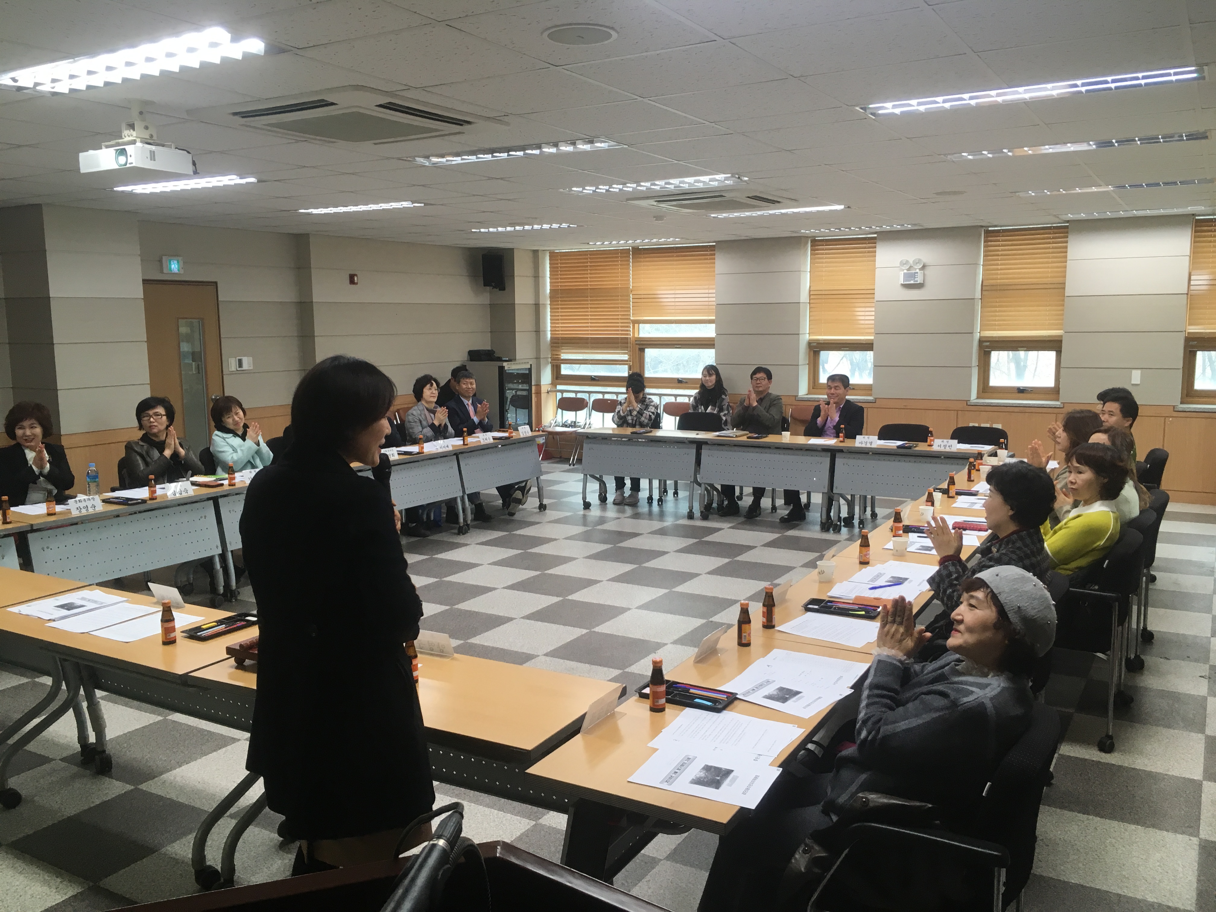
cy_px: 456
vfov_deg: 48.2
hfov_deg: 61.7
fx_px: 1019
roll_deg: -2.3
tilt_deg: -6.5
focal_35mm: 29
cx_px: 608
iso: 32
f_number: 2.2
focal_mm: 4.15
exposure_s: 1/30
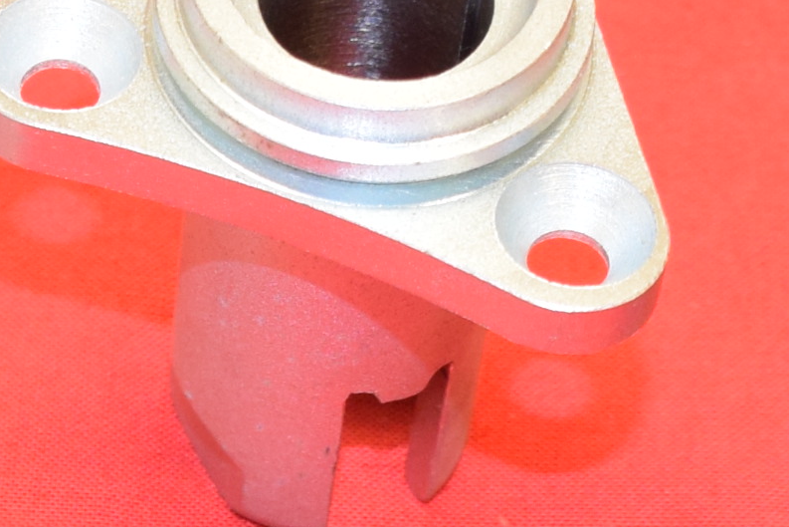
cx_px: -81
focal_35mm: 204
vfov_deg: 6.6
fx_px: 4472
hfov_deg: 10.0
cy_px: 824
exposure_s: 1/60
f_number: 5
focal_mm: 24
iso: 800
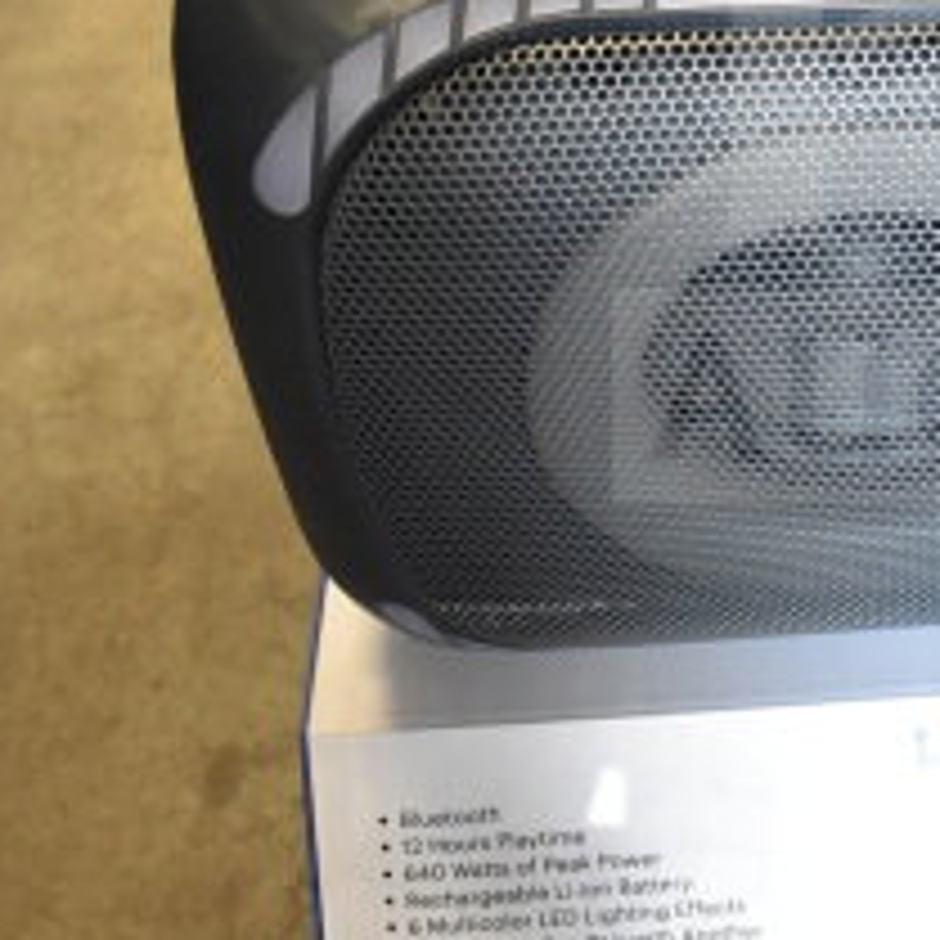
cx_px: 1115
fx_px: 2058
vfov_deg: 25.2
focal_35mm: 67
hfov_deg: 23.6
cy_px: 146
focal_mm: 18
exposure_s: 1/30
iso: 1600
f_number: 3.5
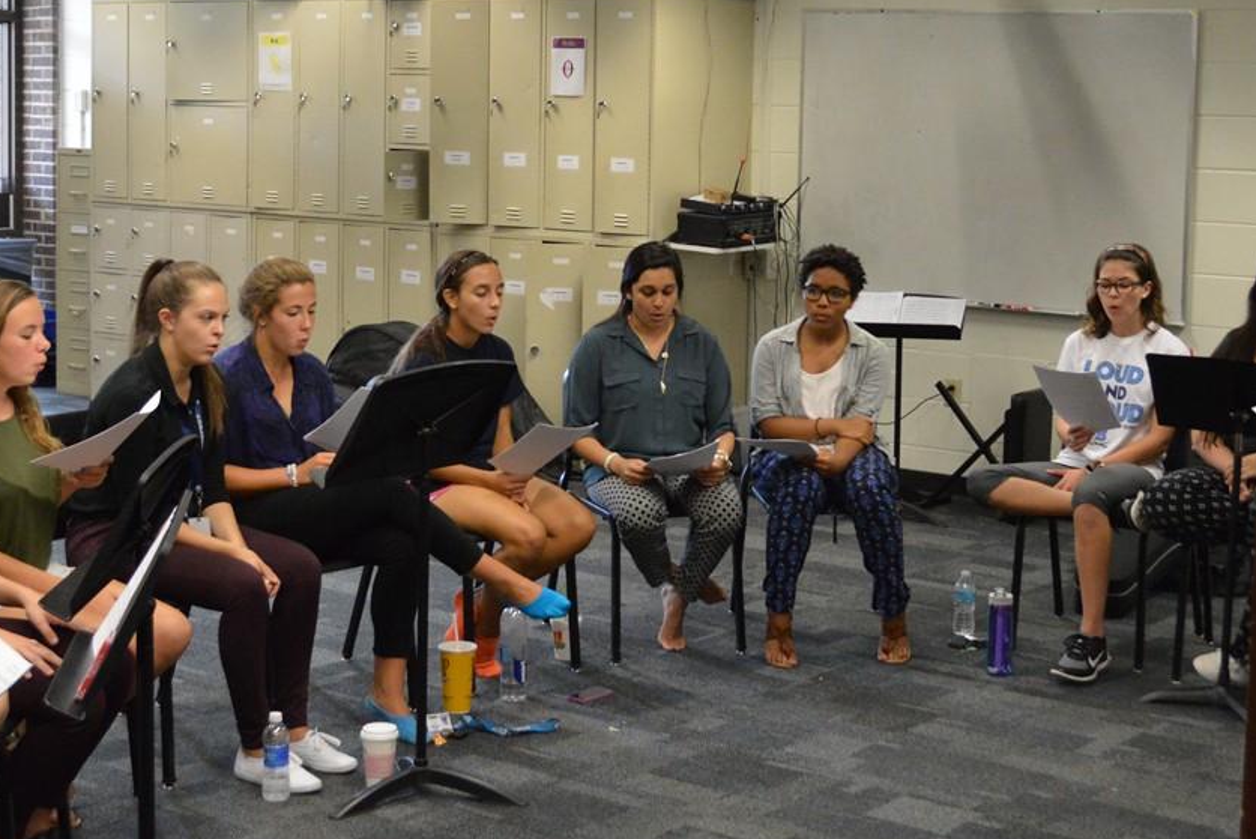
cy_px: 401
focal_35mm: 50
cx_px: 501
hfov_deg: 39.4
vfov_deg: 27.0
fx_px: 1745
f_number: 4
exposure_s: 1/60
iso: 2500
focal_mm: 24
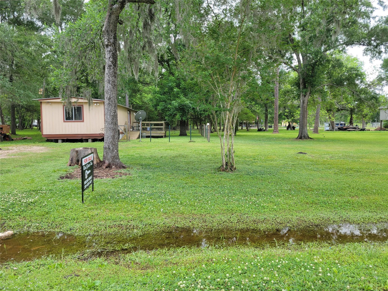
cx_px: 194
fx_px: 291
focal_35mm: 26
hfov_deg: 67.3
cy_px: 146
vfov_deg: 53.1
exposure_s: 1/547
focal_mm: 5.4
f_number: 1.8
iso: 40
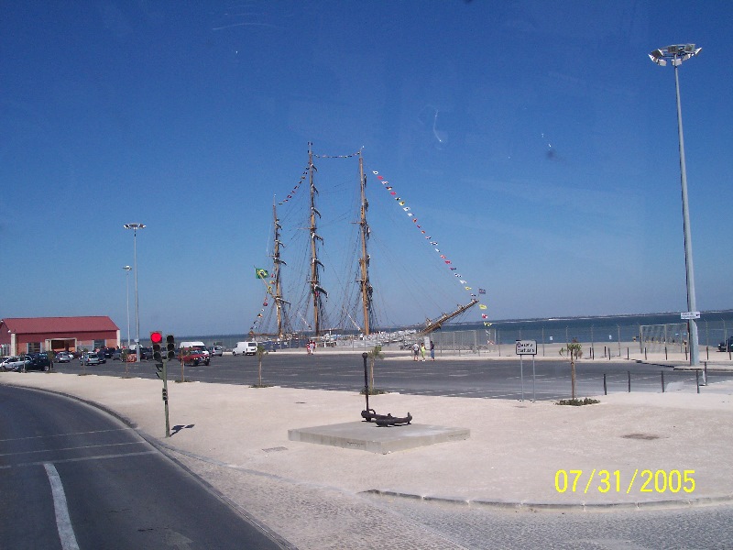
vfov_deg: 37.7
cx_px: 366
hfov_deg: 49.0
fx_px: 805
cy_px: 275
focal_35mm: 38
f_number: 4.8
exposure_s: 1/1000
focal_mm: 8
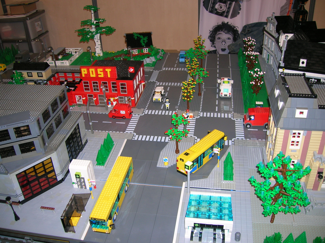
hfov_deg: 54.0
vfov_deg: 41.7
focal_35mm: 34
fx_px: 319
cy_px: 122
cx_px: 162
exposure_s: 1/60.1
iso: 50
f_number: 2.9
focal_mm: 5.7
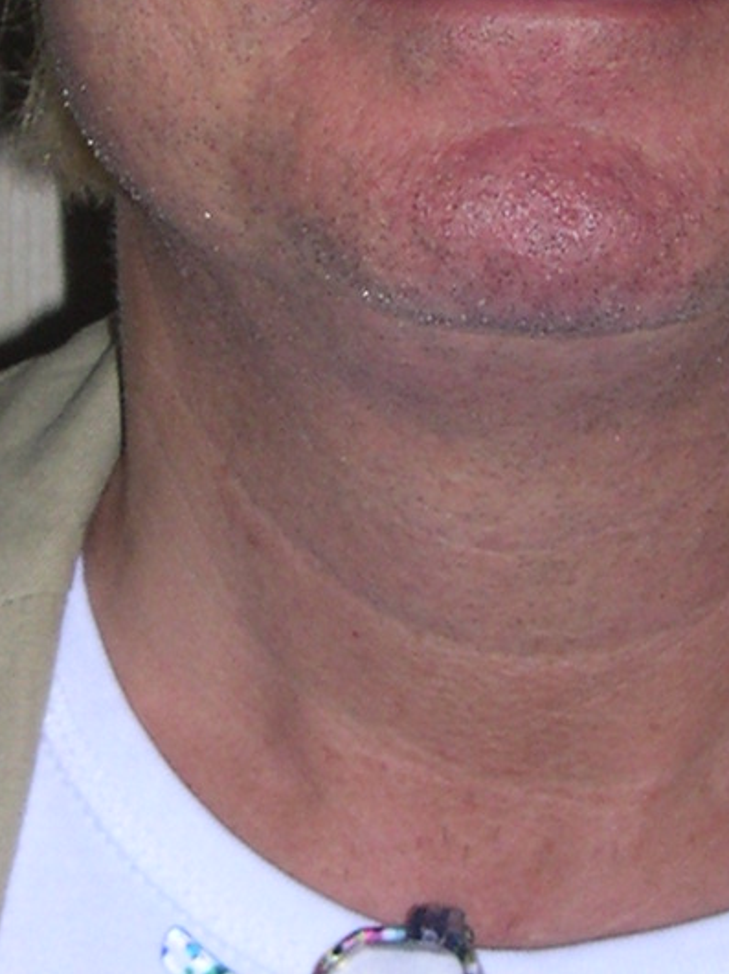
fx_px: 4581
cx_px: 448
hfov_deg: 9.1
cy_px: 386
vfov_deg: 12.1
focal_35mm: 163
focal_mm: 8
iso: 100
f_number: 2.8
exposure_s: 1/60
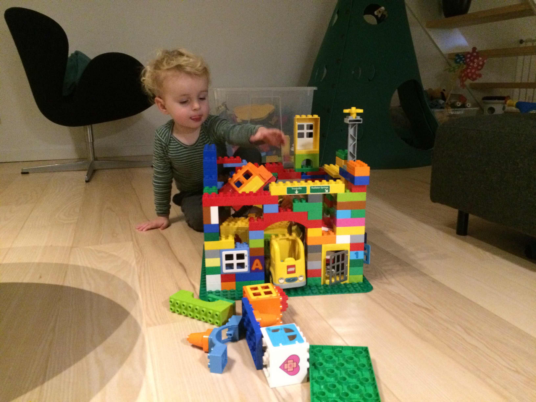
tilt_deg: -15.9
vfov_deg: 48.2
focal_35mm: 29
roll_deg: -0.6
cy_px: 201
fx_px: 449
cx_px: 268
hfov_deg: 61.7
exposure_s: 1/17
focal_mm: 4.15
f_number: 2.2
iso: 500
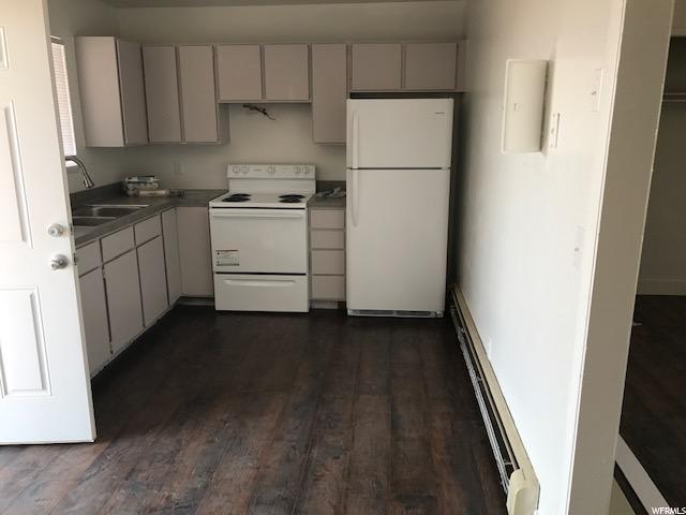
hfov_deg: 63.4
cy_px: 258
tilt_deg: -14.8
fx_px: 555
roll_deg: -0.3
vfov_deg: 49.7
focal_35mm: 28
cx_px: 343
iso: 25
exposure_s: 1/98
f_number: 1.8
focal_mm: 3.99
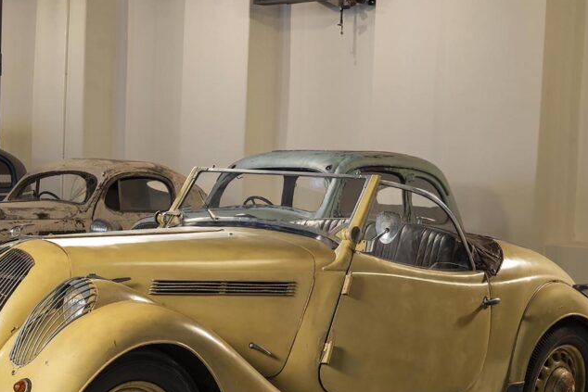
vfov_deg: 16.2
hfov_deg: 24.1
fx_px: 1372
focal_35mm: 84
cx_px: 205
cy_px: 267
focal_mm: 52
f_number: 10
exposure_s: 3
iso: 100
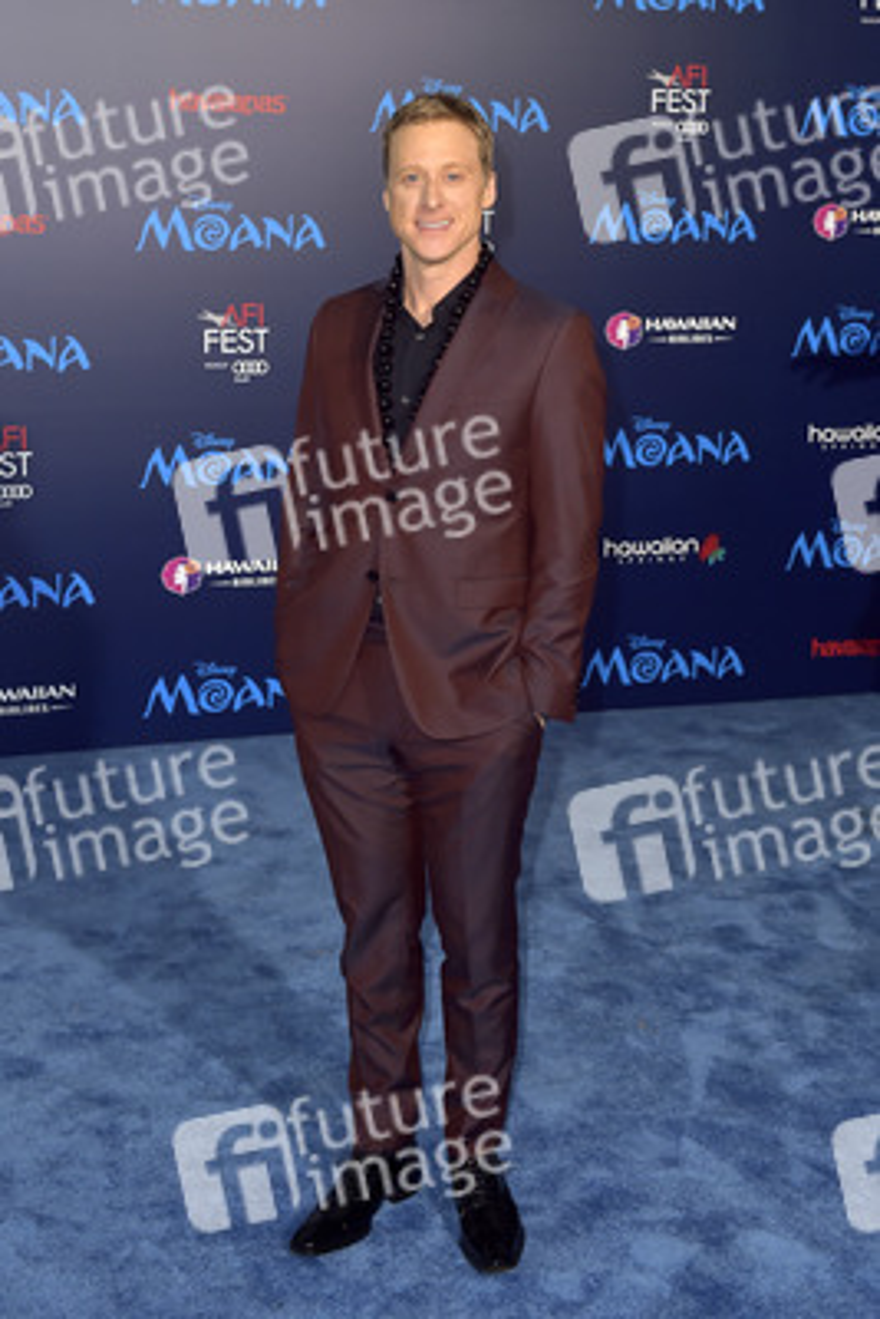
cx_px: 440
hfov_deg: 35.1
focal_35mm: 38
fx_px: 1392
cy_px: 660
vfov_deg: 50.7
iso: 400
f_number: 4.5
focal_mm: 38
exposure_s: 1/320
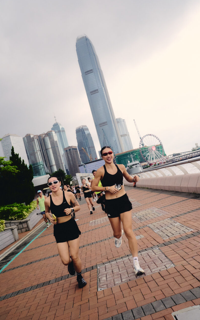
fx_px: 270
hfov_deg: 40.6
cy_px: 159
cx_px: 103
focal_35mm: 31
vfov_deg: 61.2
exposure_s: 1/1000
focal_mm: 30
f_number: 5.6
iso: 1250
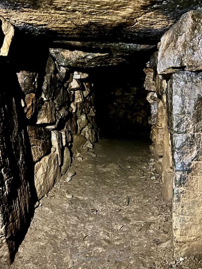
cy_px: 134
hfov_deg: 53.1
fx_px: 202
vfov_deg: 67.3
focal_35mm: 26
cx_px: 101
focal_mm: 5.1
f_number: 1.6
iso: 3200
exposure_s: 1/5
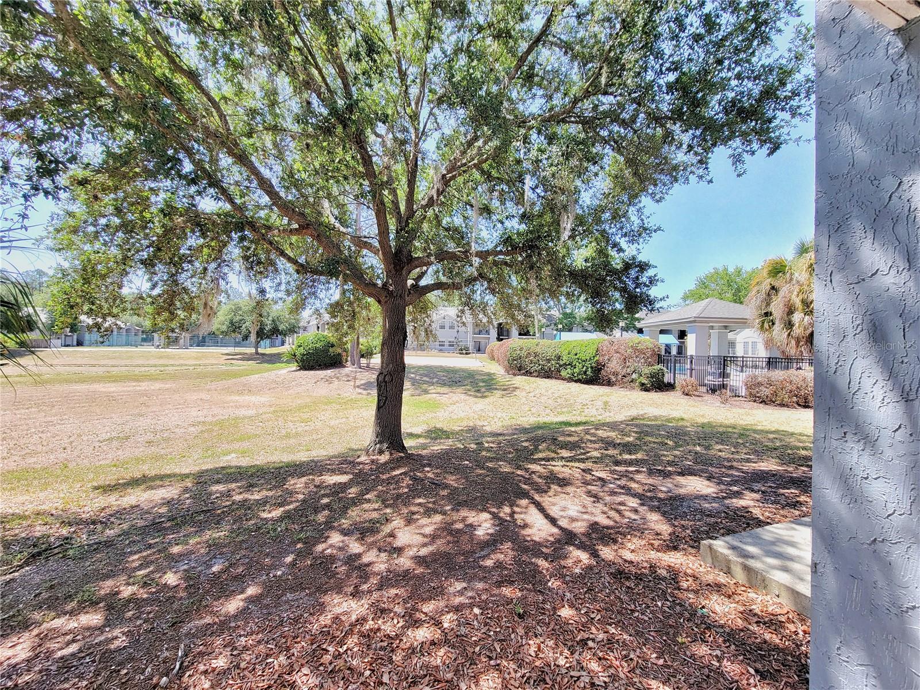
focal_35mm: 13
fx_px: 346
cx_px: 460
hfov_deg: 106.2
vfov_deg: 89.9
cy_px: 345
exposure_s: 1/574
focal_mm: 2.2
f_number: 2.2
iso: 50
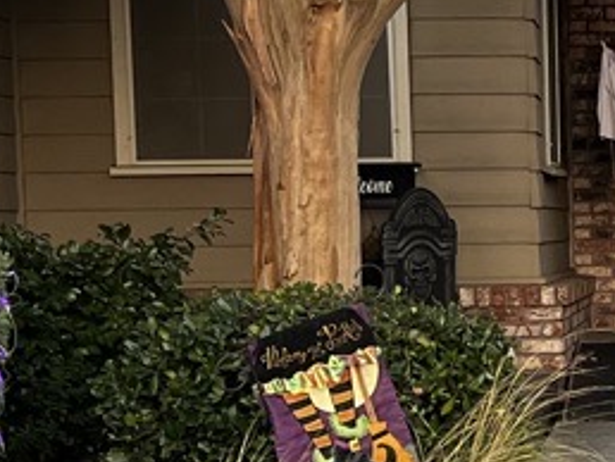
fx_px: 2685
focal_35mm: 151
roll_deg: +1.8
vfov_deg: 9.8
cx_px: 872
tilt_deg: -6.5
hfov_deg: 12.5
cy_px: 418
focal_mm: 5.1
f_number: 1.6
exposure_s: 1/110
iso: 125
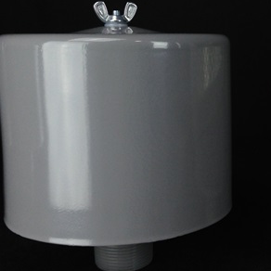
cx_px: 223
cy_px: 110
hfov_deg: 26.3
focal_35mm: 64
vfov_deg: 26.8
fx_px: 567
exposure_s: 1/120
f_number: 2.4
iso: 80
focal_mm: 4.12
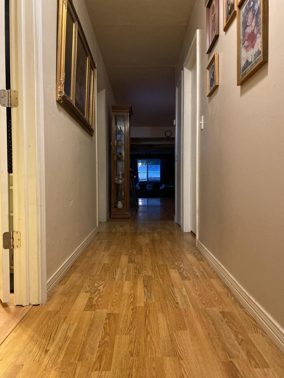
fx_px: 284
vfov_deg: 67.3
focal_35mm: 26
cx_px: 142
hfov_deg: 53.1
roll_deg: +1.0
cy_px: 189
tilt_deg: -1.1
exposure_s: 1/40
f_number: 1.8
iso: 400
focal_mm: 4.25
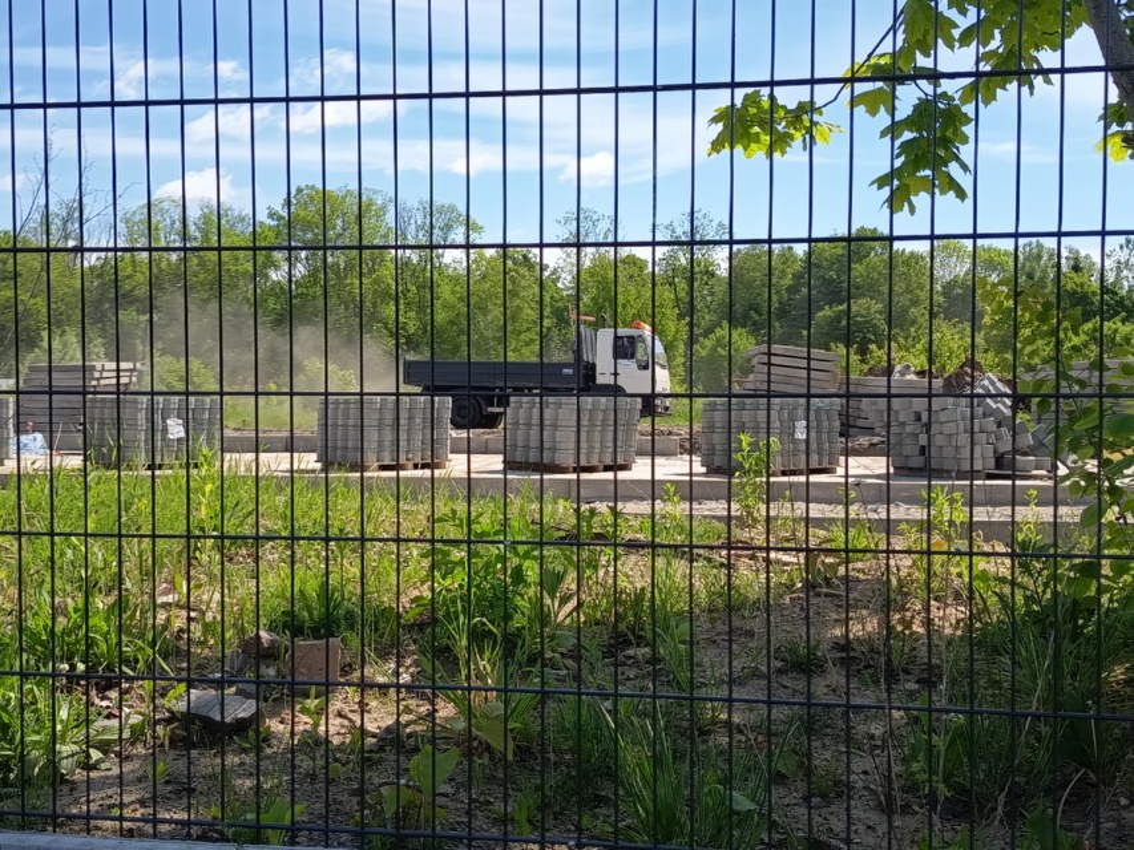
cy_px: 425
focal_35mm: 41
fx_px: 1343
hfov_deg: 45.8
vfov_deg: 35.1
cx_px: 567
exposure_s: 1/481
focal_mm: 5.27
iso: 52
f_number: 1.7
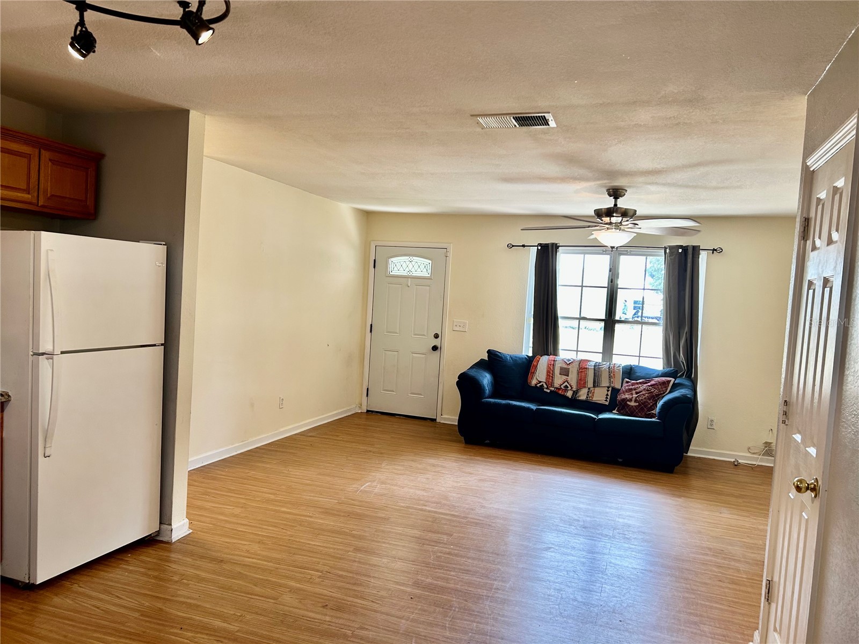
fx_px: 645
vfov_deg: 53.1
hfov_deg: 67.3
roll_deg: -3.2
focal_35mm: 26
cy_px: 322
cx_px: 430
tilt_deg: -3.3
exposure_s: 1/120
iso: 80
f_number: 1.5
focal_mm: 5.7
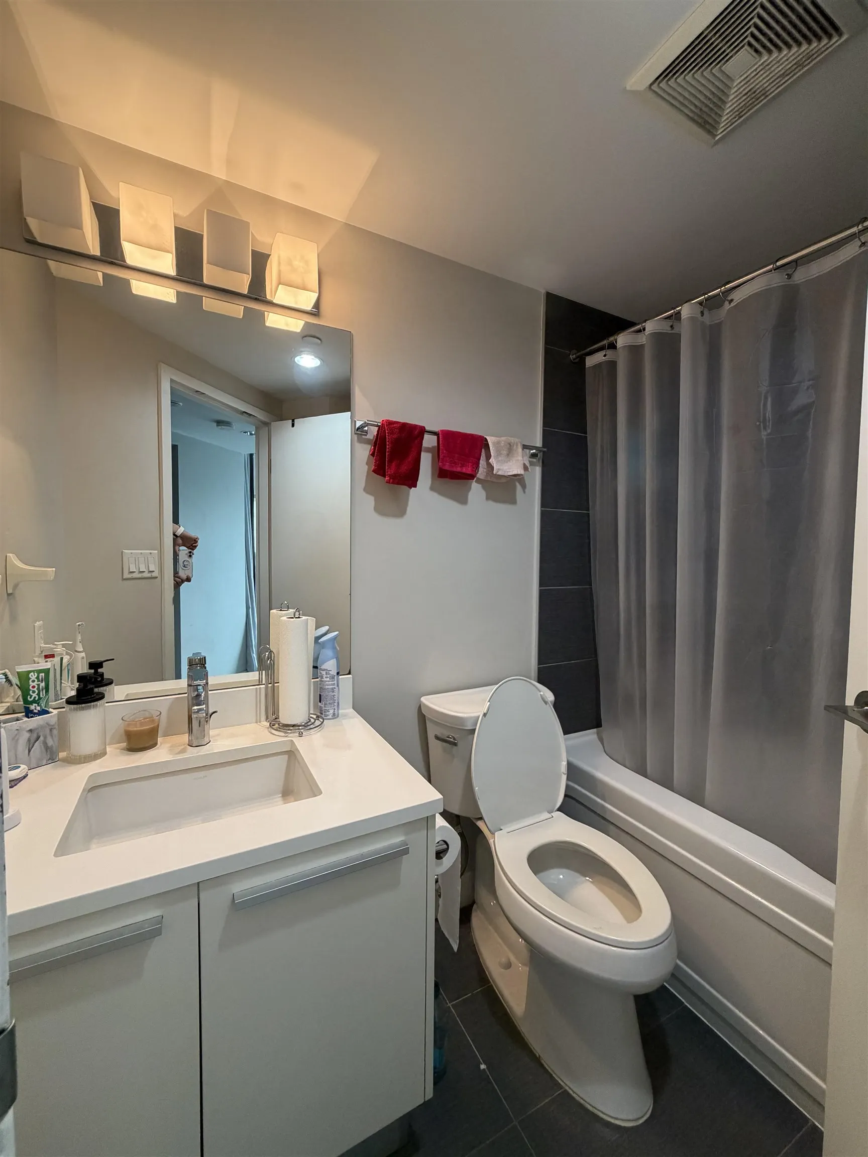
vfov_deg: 102.1
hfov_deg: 85.7
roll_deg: -0.8
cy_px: 578
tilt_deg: -2.4
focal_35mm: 14
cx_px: 434
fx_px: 468
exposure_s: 1/120
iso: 320
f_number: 2.2
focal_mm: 2.22
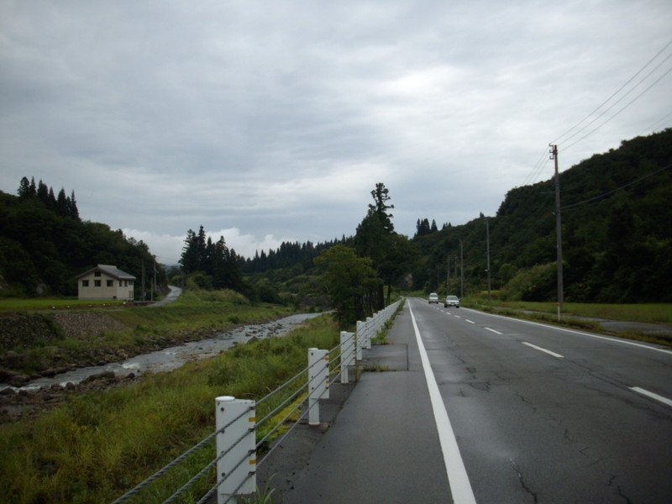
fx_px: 718
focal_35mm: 37
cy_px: 252
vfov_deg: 38.7
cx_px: 336
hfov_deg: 50.1
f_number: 5.6
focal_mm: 6.2
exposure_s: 1/250
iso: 80
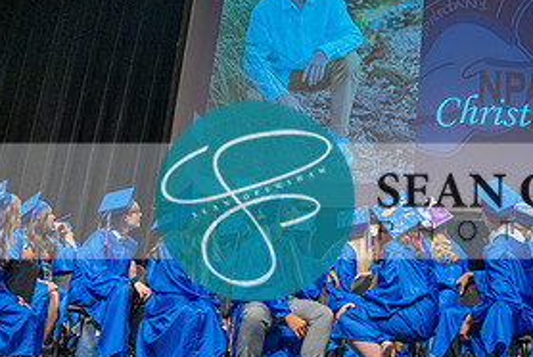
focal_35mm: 50
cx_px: 477
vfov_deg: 27.1
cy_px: 166
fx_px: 741
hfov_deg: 37.1
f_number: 2.8
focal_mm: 24
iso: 2500
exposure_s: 1/160
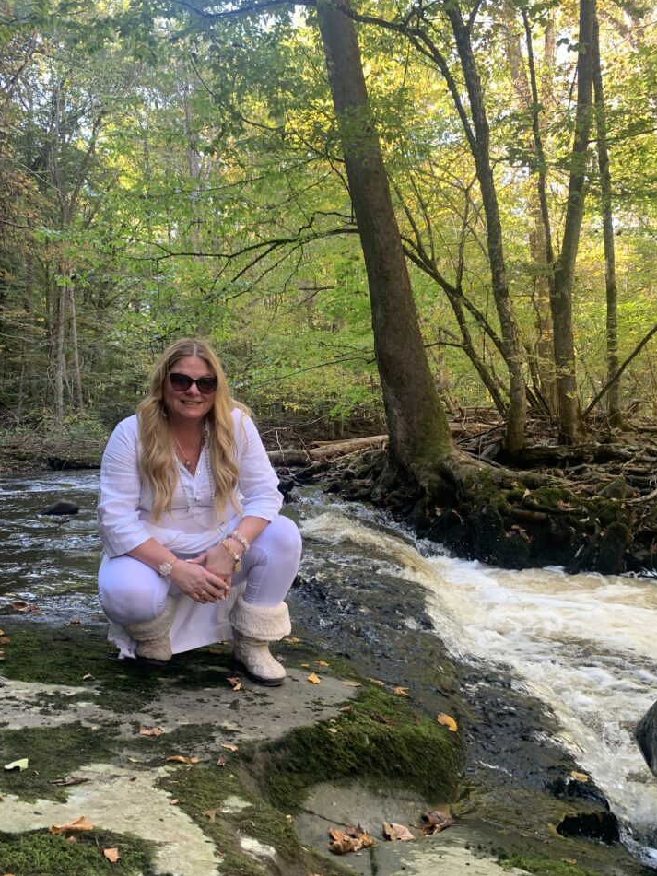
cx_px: 327
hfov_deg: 49.7
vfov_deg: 63.4
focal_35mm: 28
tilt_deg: +1.8
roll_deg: +1.0
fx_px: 709
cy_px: 431
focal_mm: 4.25
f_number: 1.8
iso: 100
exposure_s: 1/113
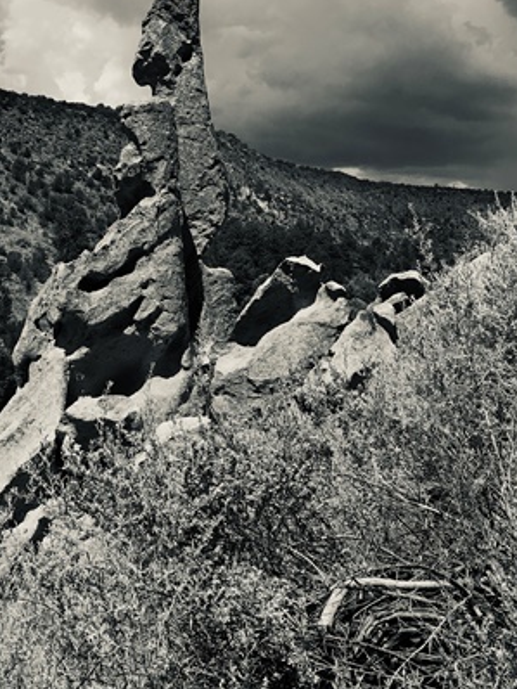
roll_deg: -2.4
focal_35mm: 45
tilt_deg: +0.3
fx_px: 895
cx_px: 121
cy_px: 280
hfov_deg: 31.6
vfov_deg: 41.9
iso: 20
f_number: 1.8
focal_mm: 3.99
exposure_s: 1/2907
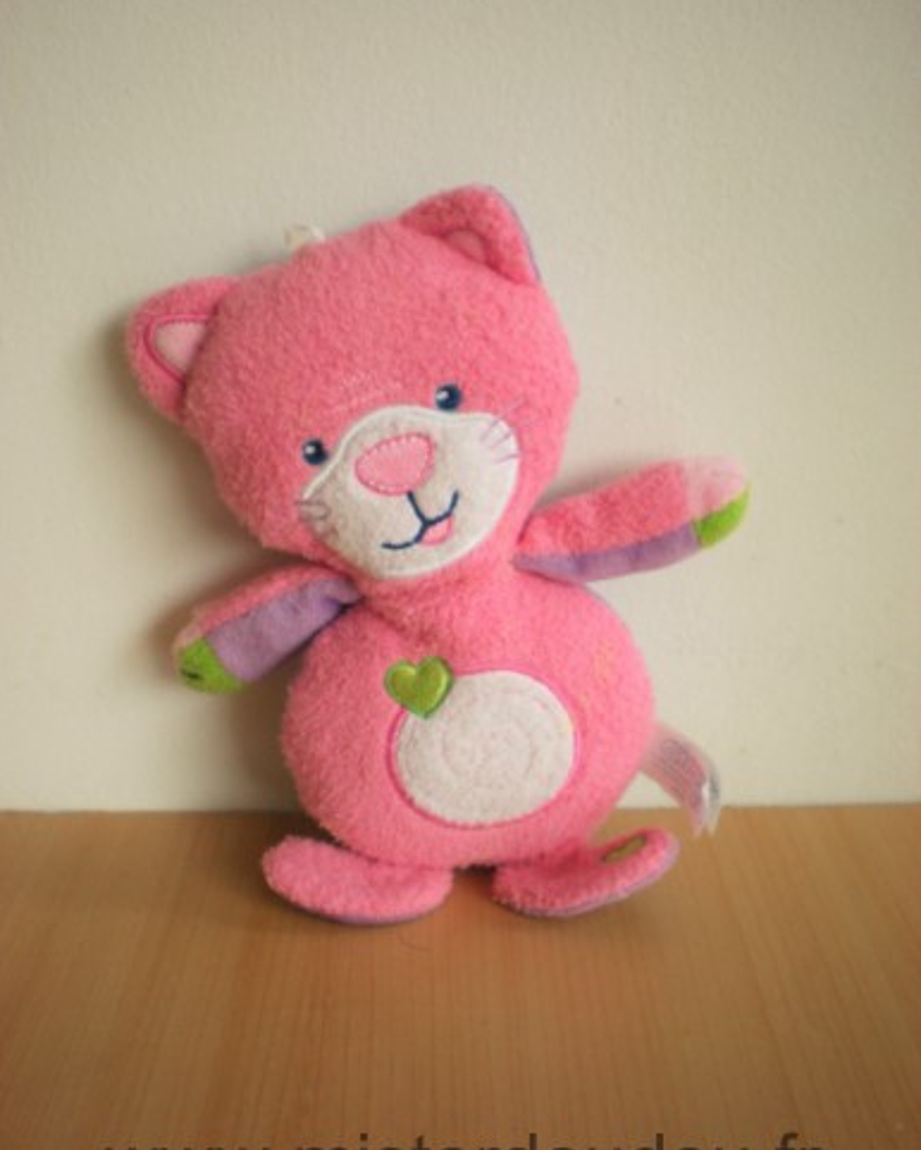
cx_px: 460
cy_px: 589
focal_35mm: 40
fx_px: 1362
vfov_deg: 45.8
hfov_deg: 37.4
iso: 200
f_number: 3.1
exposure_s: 1/57.3
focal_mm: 6.3
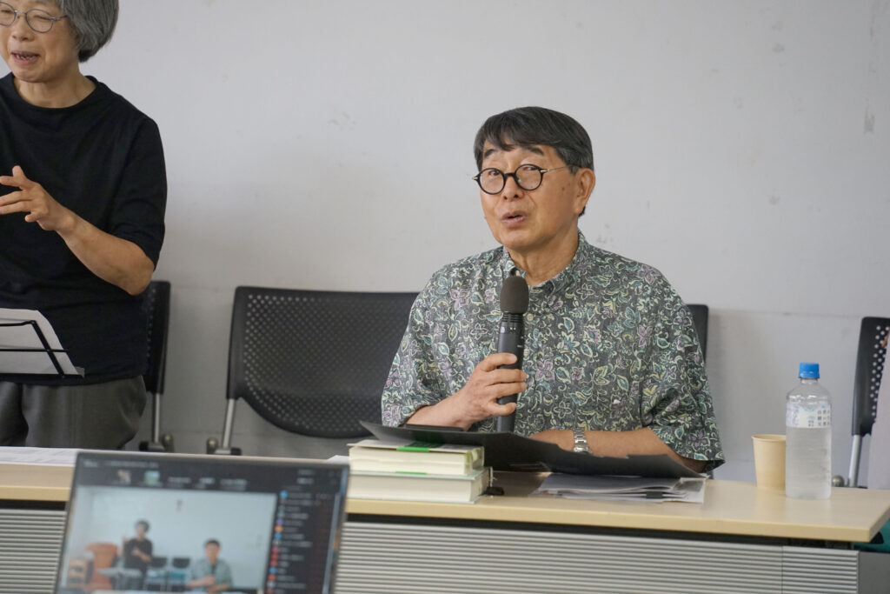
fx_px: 4945
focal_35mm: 200
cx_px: 445
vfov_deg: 6.9
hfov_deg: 10.3
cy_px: 297
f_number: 5.6
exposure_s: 1/250
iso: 3200
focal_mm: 200
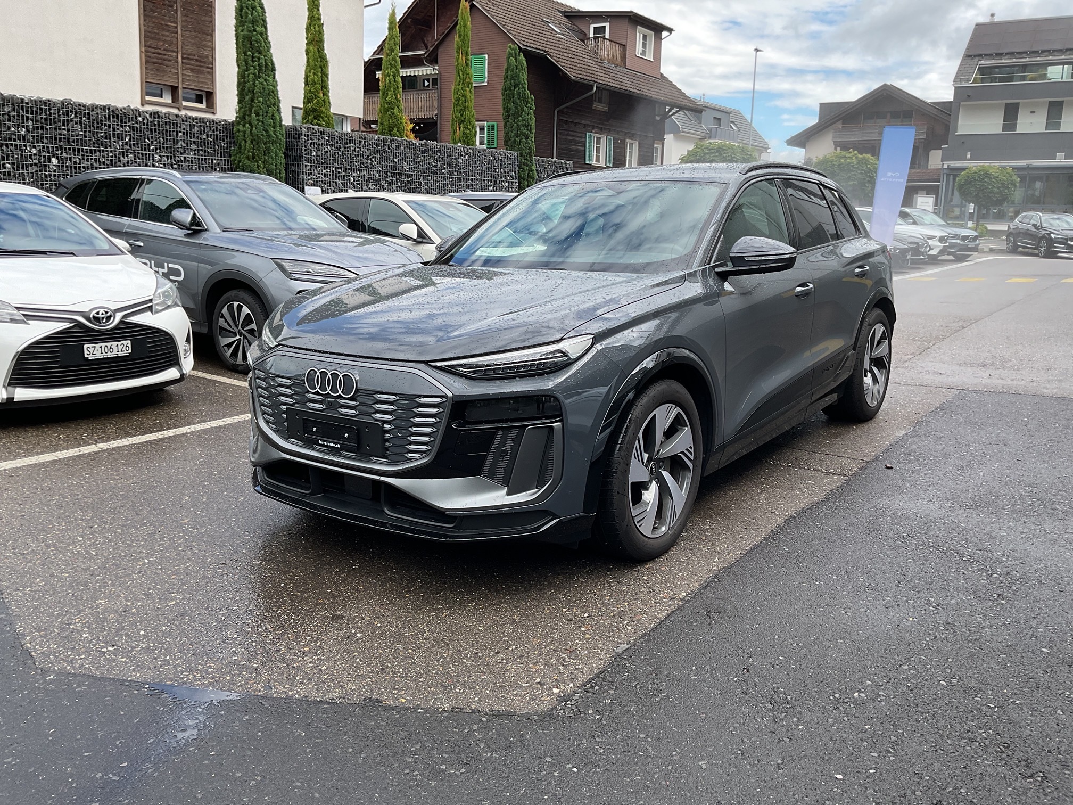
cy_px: 402
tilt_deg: -8.8
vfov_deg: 48.2
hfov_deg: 61.7
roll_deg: -1.4
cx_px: 536
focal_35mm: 29
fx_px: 899
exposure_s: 1/362
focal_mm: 3
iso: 16
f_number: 1.8
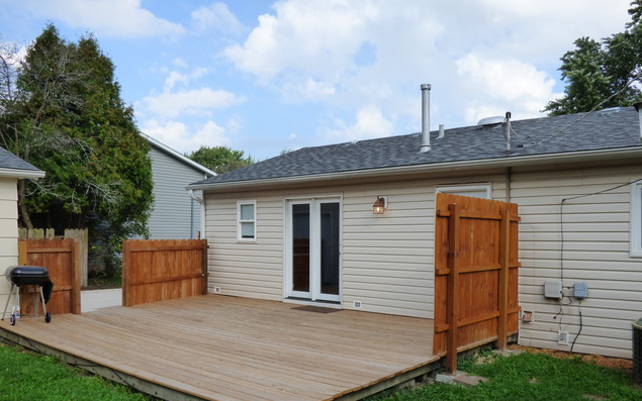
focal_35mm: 31
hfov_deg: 61.2
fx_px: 542
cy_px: 238
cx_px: 320
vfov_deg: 40.4
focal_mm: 5.04
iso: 200
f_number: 4
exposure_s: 1/800
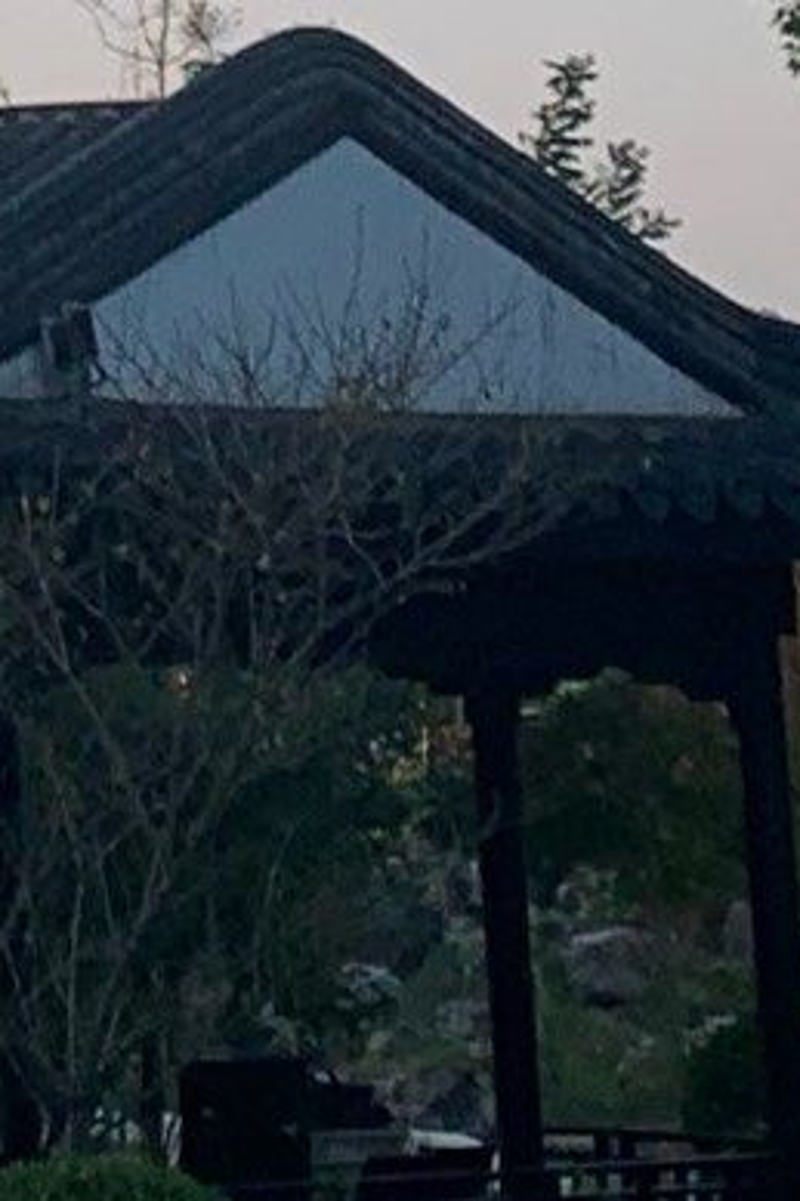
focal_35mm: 190
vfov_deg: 10.3
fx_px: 6338
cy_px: -790
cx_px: -1269
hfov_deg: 6.8
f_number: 1.8
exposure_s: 1/1314
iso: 25
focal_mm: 4.25
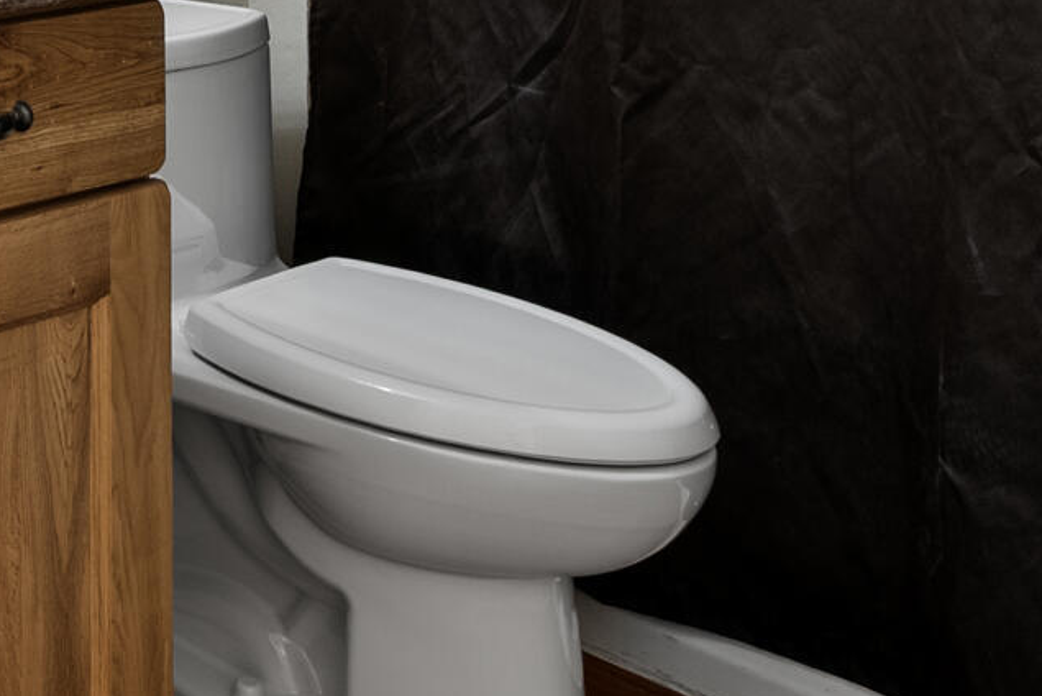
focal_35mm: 63
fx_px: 1824
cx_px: -489
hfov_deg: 25.0
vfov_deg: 19.0
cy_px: -341
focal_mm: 16
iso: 200
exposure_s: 3.2
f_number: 8
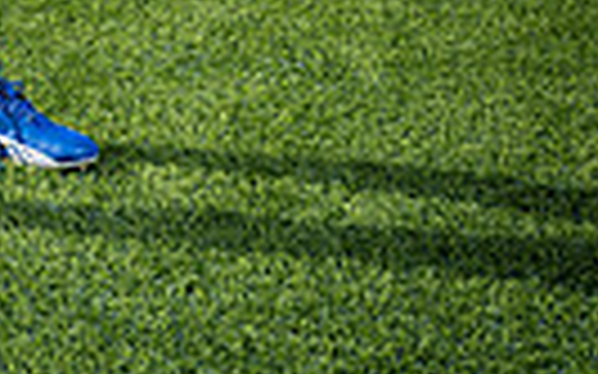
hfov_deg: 17.9
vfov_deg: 9.9
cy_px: -572
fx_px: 1857
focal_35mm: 114
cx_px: 4
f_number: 8
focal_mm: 33
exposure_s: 1/250
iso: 125
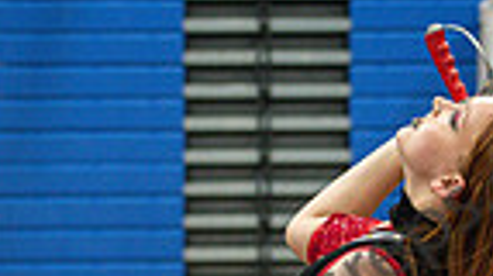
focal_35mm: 257
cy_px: 328
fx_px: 3355
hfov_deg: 8.4
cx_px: 321
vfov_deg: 4.7
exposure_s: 1/500
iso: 6400
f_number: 4
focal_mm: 78
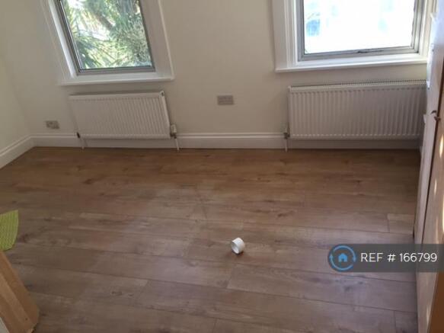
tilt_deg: -27.2
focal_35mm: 29
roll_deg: +8.7
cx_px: 222
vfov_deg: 48.2
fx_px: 372
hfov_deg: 61.7
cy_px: 166
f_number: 2.2
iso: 40
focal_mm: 4.15
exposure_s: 1/33
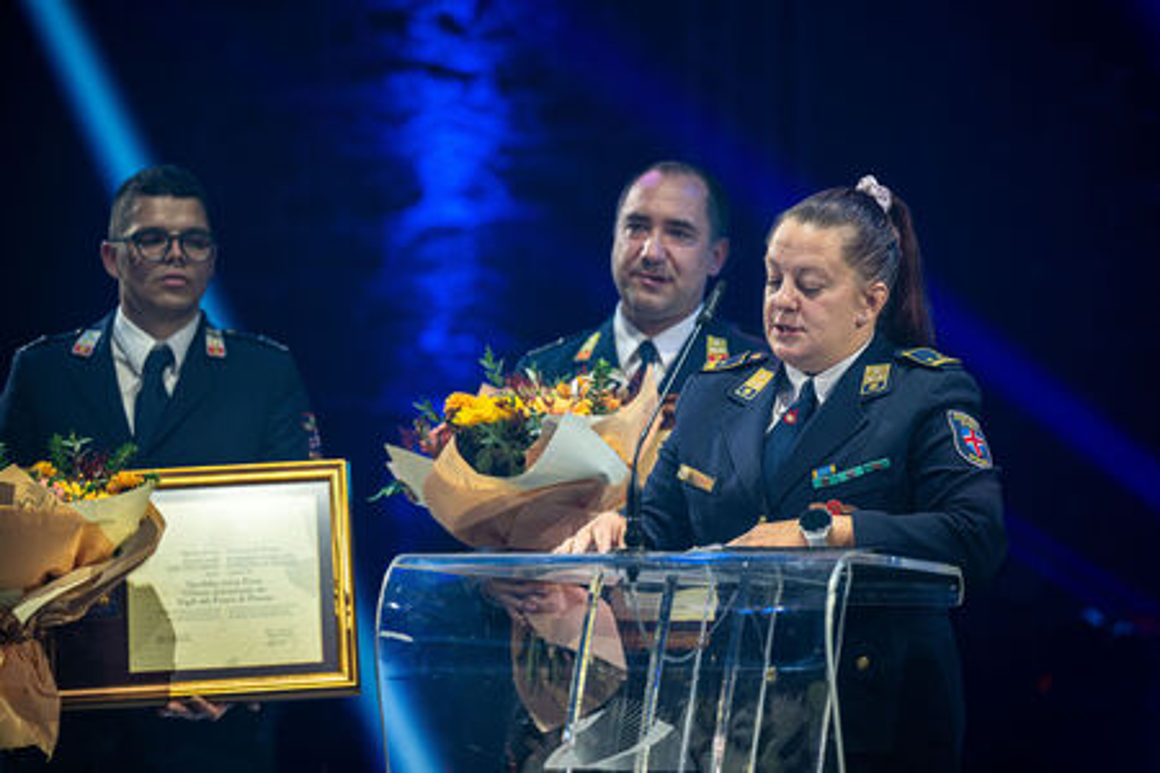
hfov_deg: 18.6
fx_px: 3544
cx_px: 580
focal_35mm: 110
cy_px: 386
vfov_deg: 12.5
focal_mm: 110
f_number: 2.8
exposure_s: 1/250
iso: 280
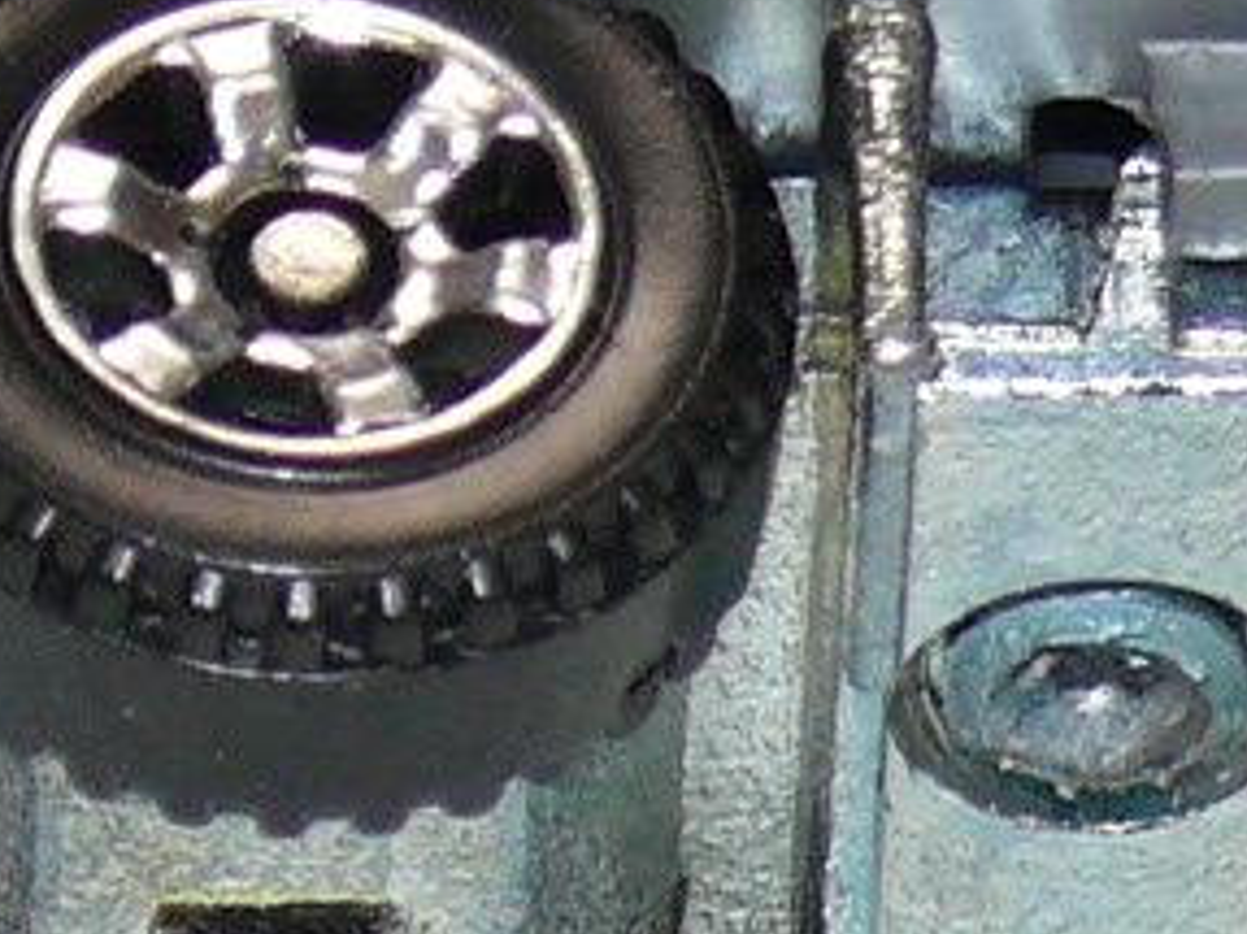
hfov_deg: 4.0
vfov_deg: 3.0
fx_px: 17860
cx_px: -1043
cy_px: 313
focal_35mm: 496
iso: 100
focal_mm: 12.5
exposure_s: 1/30
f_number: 4
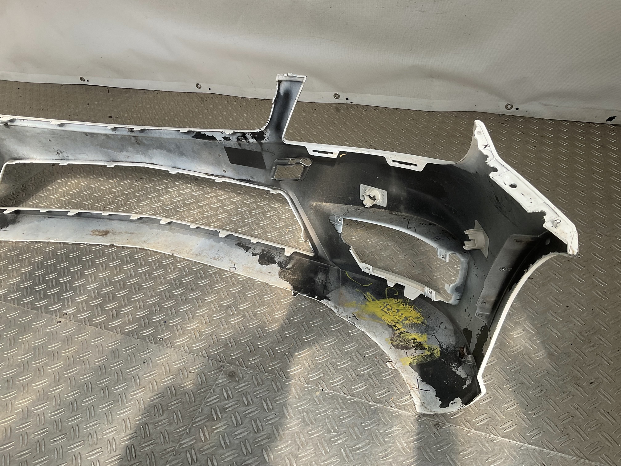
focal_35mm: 29
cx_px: 310
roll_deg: +5.7
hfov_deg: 61.7
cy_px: 233
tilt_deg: -39.2
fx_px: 520
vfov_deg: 48.2
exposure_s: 1/642
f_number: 1.8
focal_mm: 3
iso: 16
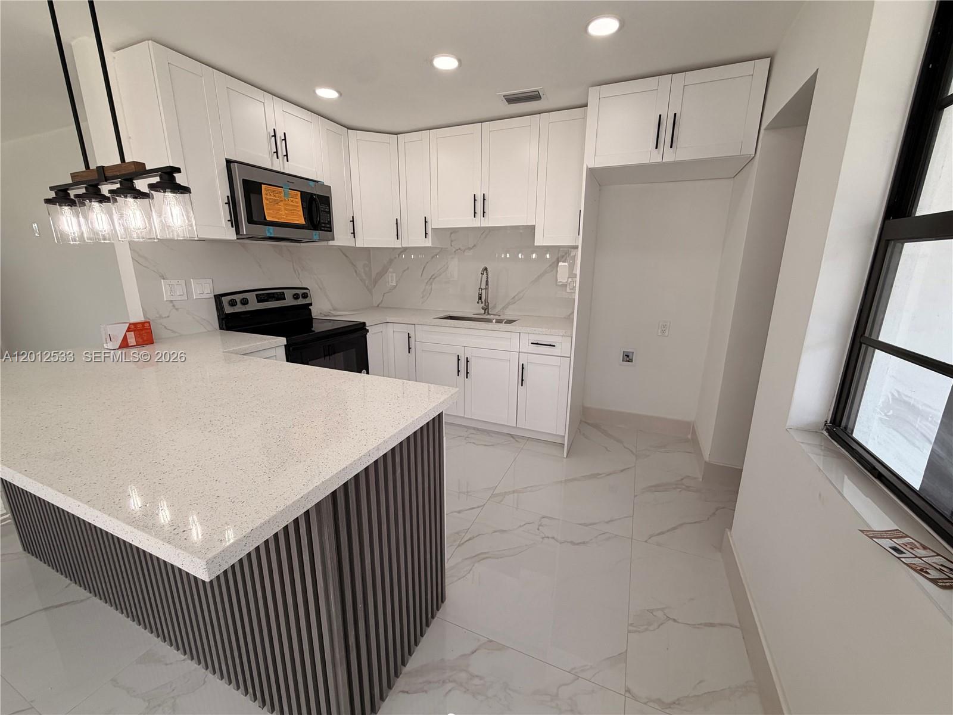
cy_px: 358
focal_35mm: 14
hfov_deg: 102.1
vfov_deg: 85.7
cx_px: 476
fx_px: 385
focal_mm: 2.22
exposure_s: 1/182
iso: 50
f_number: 2.2
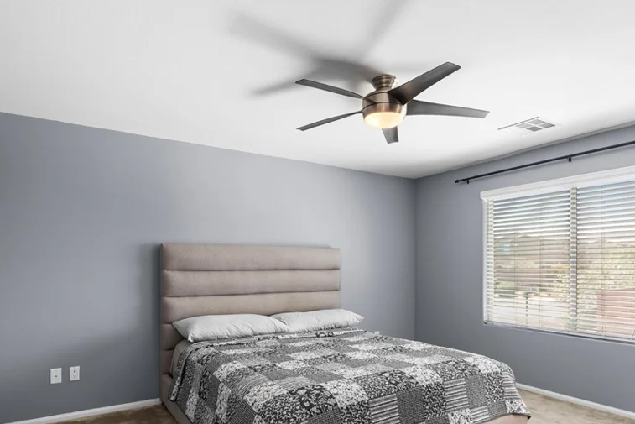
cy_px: 269
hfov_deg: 76.1
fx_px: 406
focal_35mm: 23
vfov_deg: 54.4
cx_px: 315
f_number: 8
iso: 400
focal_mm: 17
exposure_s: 1/2.5
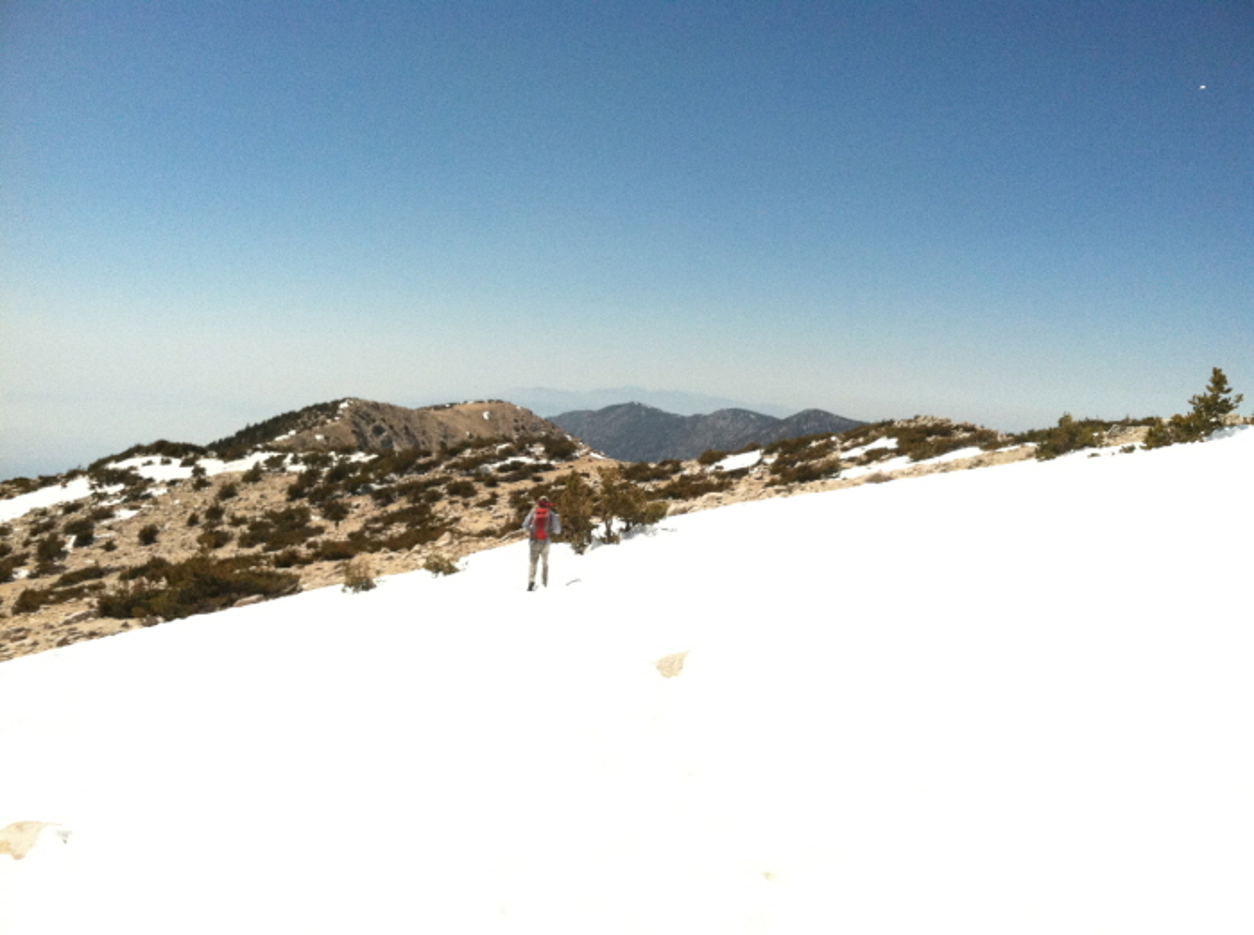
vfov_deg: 40.6
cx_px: 627
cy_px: 468
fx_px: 1265
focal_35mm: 35
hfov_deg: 52.7
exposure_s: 1/6000
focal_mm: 3.85
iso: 200
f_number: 2.8
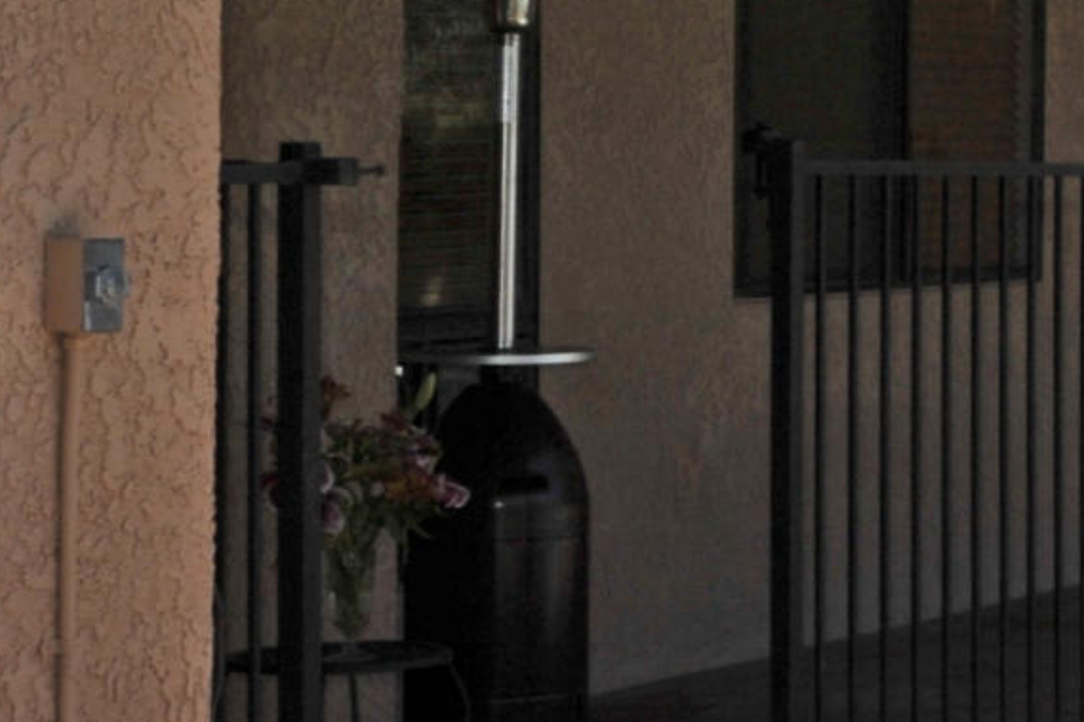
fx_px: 4124
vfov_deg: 10.0
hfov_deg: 11.6
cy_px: 166
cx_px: 2800
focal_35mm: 137
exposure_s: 1/320
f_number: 11
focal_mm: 26
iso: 200
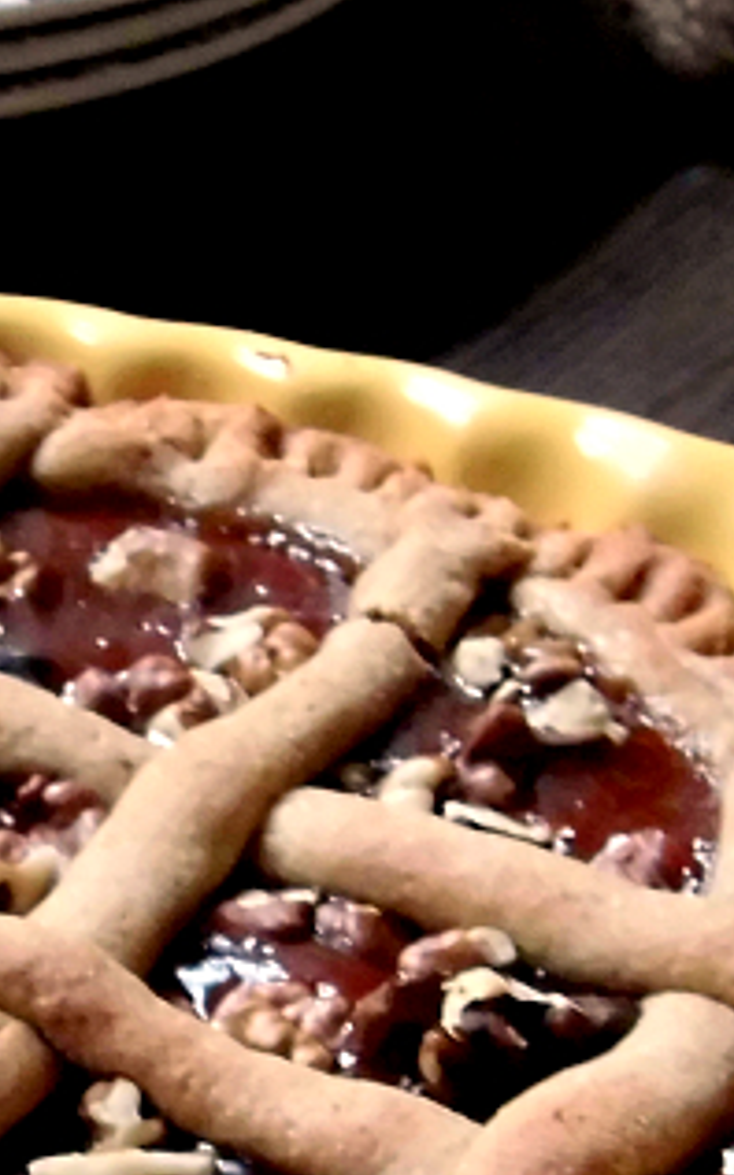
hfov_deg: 8.0
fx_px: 5155
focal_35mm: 161
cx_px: -248
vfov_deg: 12.9
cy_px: 982
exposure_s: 1/15
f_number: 3.4
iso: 400
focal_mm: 8.3
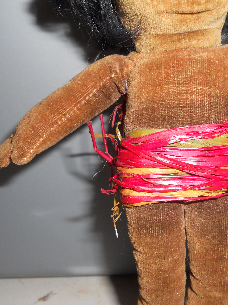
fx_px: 378
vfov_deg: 43.8
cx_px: 156
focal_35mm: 43
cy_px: 153
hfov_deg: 33.2
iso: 80
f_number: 8.8
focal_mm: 5.8
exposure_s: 1/25
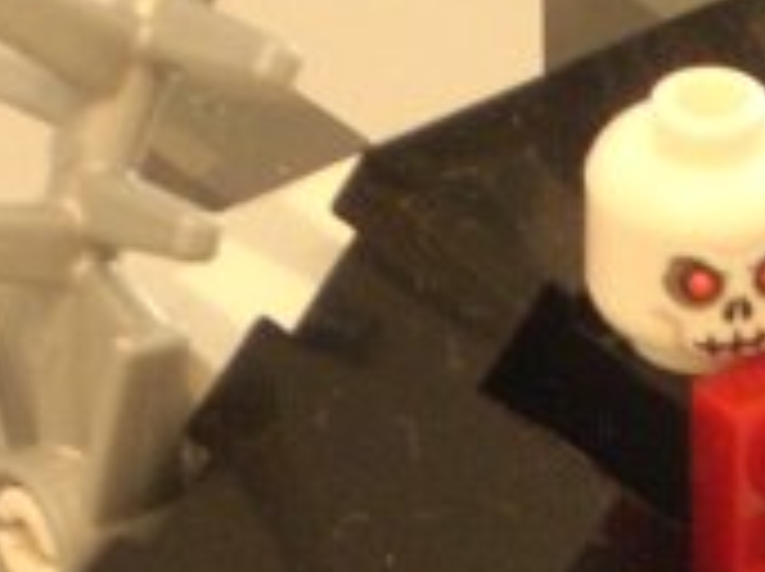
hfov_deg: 3.7
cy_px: 1004
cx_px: 909
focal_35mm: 532
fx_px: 11740
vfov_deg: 2.8
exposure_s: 1/4.8
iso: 200
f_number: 5.2
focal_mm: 18.6
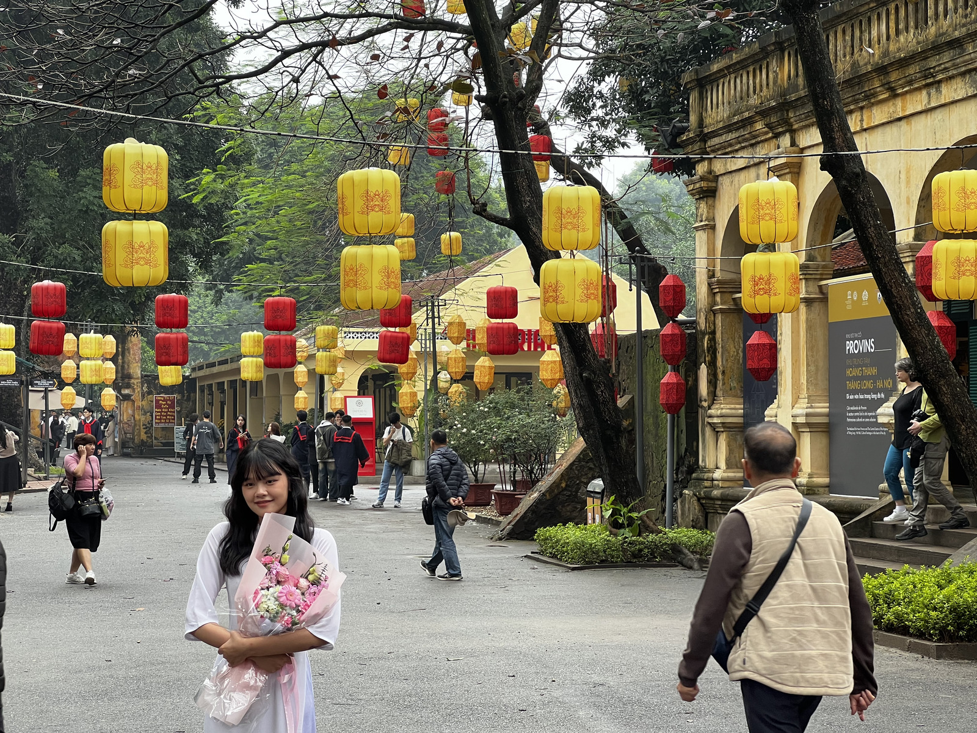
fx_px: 2173
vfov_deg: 19.1
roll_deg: +0.2
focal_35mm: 77
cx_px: 488
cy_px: 366
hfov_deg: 25.3
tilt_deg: +1.3
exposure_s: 1/99
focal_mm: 9
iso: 80
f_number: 2.8
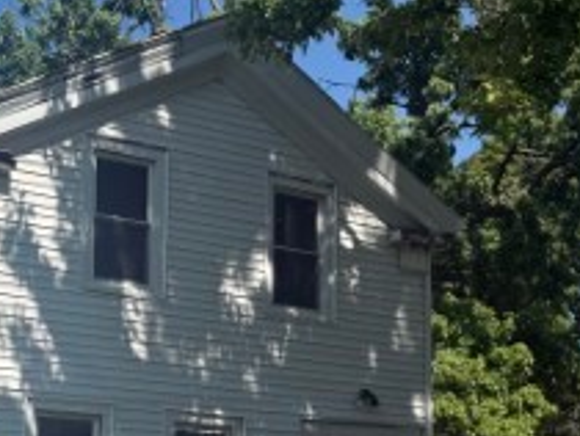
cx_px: 3
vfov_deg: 19.6
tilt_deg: +5.4
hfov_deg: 25.4
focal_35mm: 73
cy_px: 439
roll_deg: -1.3
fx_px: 1225
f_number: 1.78
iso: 80
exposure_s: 1/4405
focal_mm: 6.76
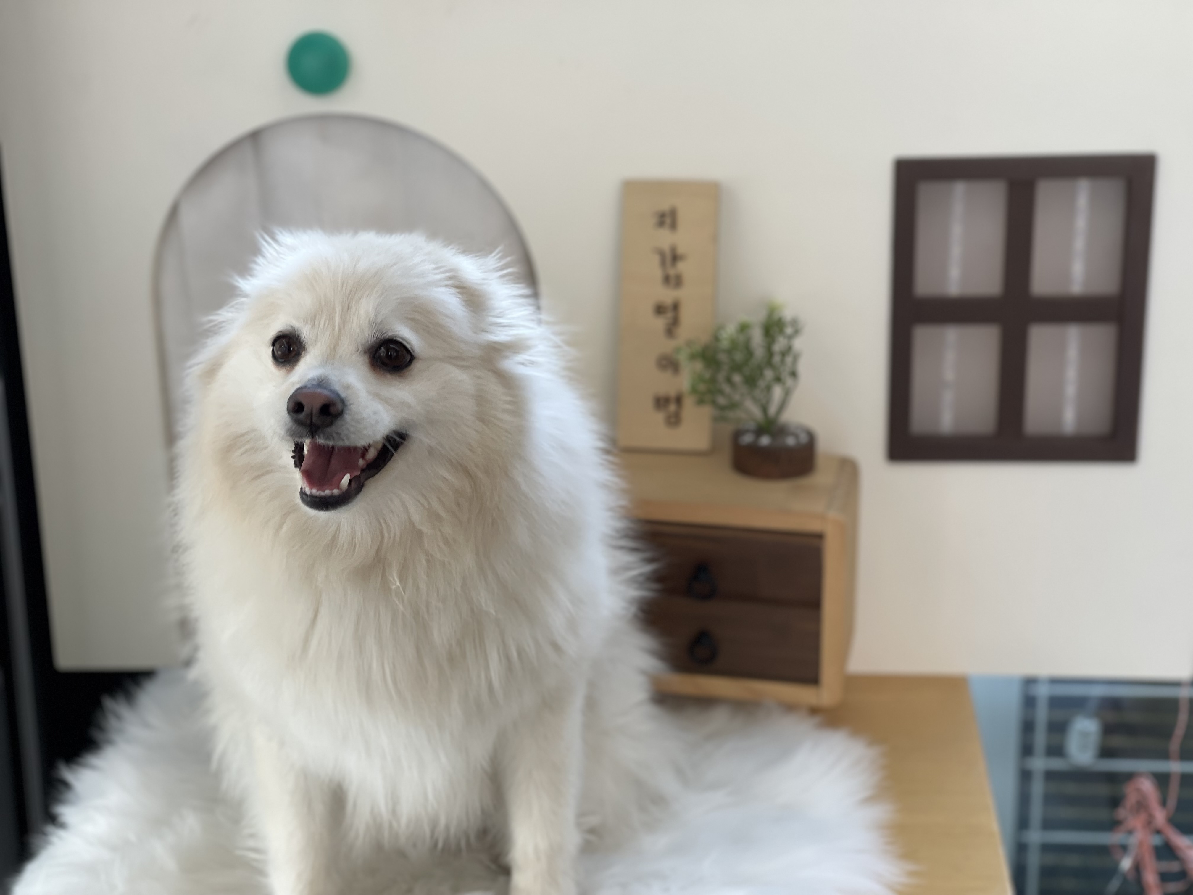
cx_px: 596
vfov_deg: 22.9
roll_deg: +1.4
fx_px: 2206
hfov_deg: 30.3
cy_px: 448
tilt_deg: -19.7
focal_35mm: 64
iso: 40
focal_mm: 7.5
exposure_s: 1/120
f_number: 2.2
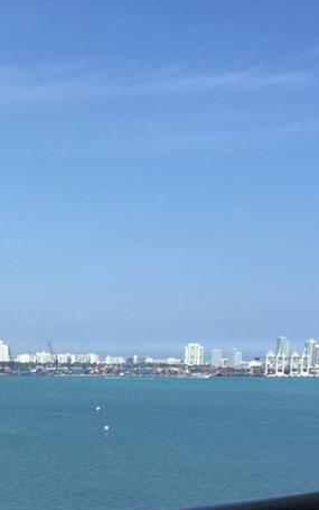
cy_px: 526
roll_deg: -0.7
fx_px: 1125
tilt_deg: -8.8
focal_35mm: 81
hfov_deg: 15.3
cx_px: -105
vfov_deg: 24.2
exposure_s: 1/2083
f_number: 2.2
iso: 32
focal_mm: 4.15
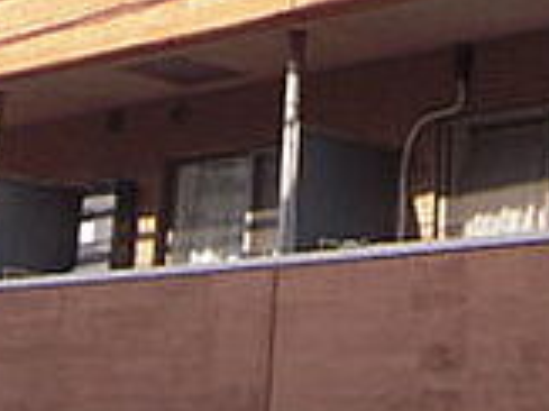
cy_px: -280
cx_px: 381
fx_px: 1743
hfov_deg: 17.8
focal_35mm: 110
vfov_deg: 12.5
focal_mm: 5
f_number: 2.7
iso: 100
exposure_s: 1/500
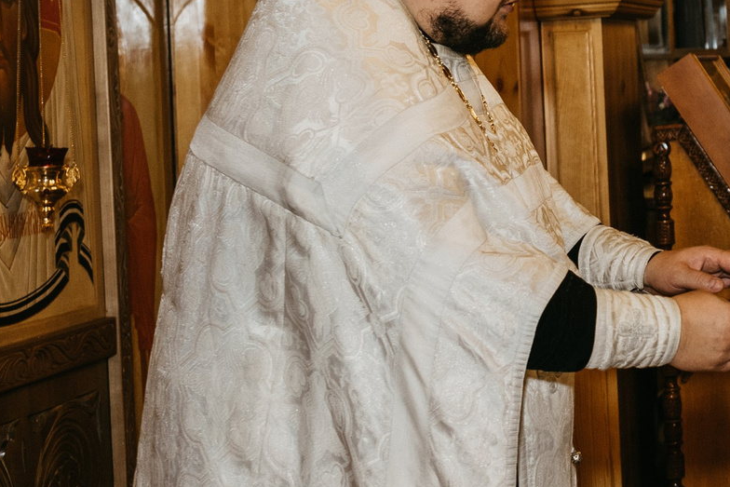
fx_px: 2251
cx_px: 896
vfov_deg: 12.3
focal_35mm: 111
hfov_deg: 17.5
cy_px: 94
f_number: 3.5
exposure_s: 1/160
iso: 200
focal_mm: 34
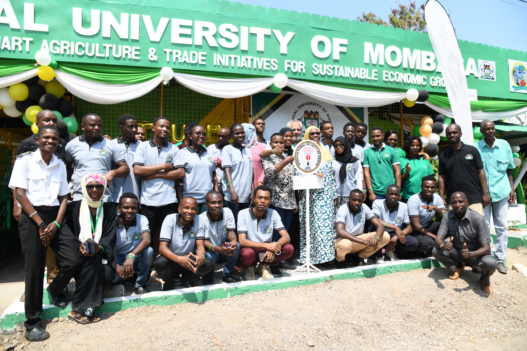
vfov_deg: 53.1
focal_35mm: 24
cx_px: 264
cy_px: 176
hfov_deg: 73.7
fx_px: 351
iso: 64
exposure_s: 1/160
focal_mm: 24
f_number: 5.6
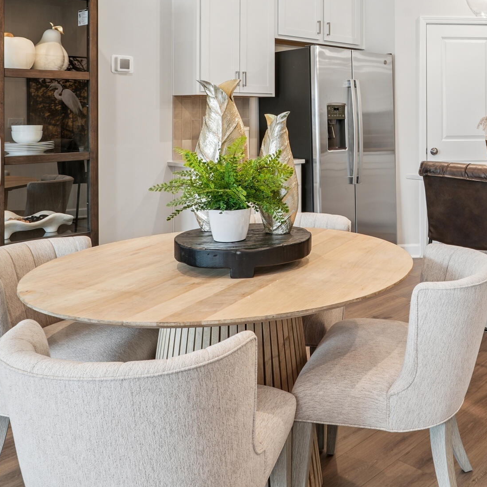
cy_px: 119
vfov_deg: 43.4
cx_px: 395
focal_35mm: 37
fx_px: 589
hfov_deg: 42.7
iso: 100
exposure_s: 1
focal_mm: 16
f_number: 11
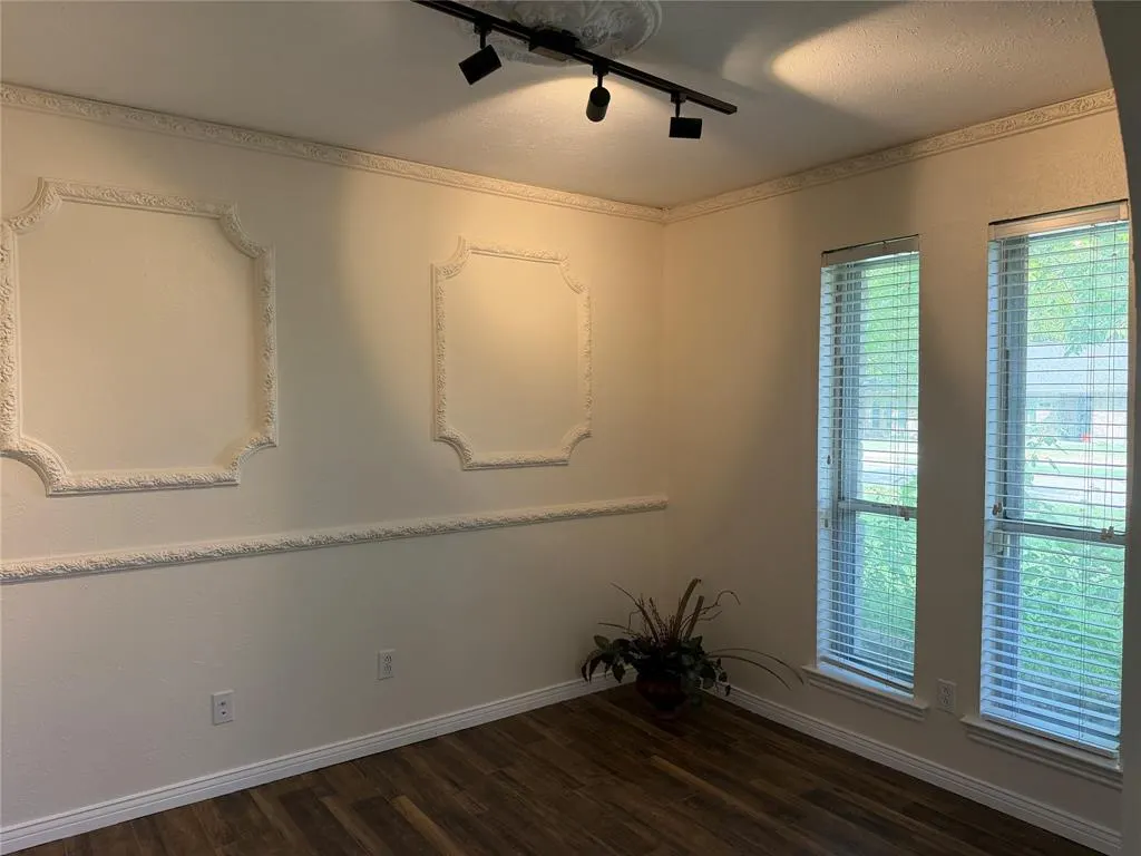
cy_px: 428
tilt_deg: -2.1
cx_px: 570
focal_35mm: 24
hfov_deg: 71.6
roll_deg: +0.2
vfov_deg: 56.8
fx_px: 791
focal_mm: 6.76
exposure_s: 1/230
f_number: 1.78
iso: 200
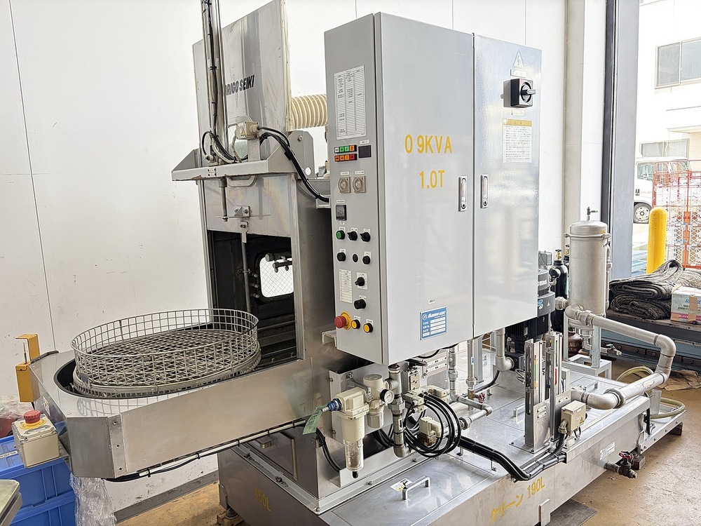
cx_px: 350
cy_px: 263
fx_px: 527
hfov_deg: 67.3
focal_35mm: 26
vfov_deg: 53.1
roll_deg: +3.1
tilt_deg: -7.9
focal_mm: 5.96
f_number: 1.6
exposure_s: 1/109
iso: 125
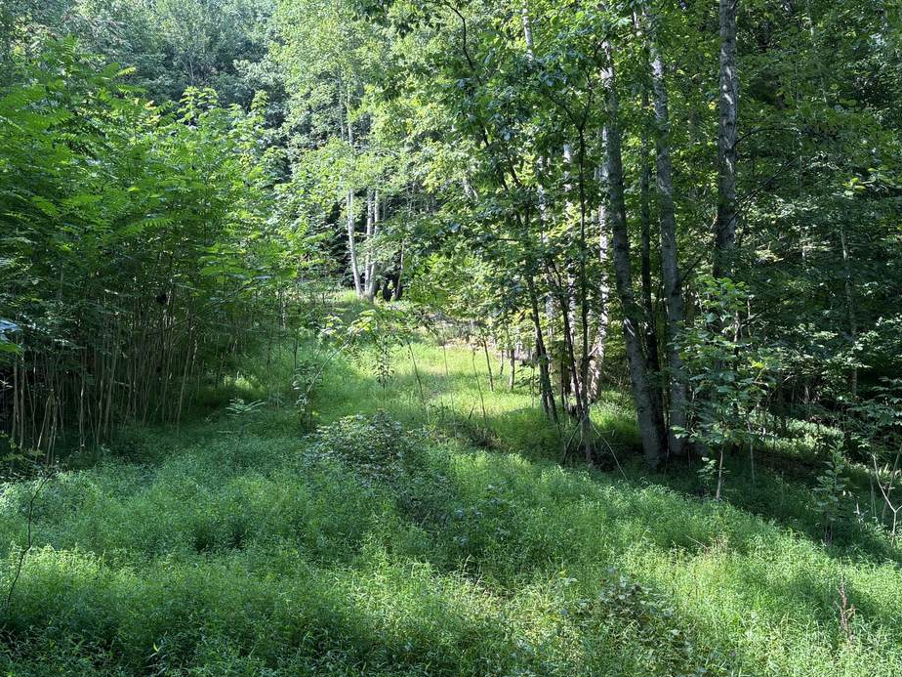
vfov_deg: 39.6
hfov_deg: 51.3
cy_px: 360
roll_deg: -0.4
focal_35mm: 36
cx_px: 501
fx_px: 938
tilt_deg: +5.4
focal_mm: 5.96
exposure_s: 1/148
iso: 40
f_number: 1.6
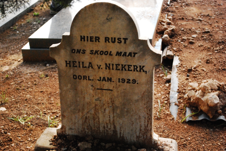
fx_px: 377
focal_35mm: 60
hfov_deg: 33.4
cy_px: 76
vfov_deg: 22.7
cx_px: 113
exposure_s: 1/1000
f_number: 5.3
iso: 1600
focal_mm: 40
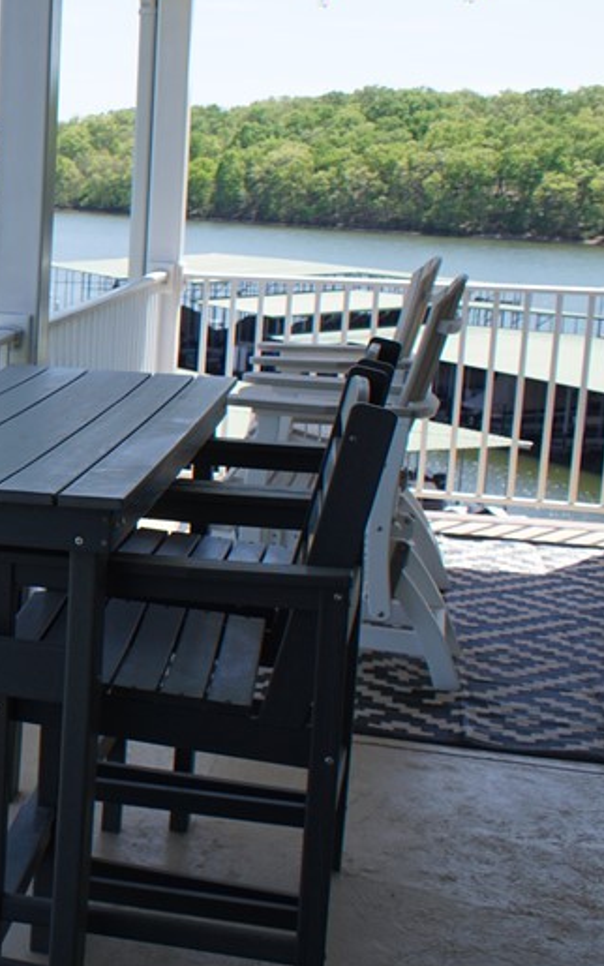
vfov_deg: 34.9
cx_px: -313
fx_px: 1527
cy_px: 360
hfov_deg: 19.4
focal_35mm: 58
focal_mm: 18
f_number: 6.3
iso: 100
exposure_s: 1/160
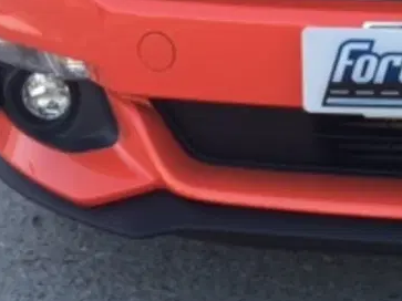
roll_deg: +0.1
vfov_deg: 15.1
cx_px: 427
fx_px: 1114
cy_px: -18
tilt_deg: -10.0
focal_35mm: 96
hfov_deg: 19.7
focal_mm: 4.15
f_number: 2.2
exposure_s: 1/222
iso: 32
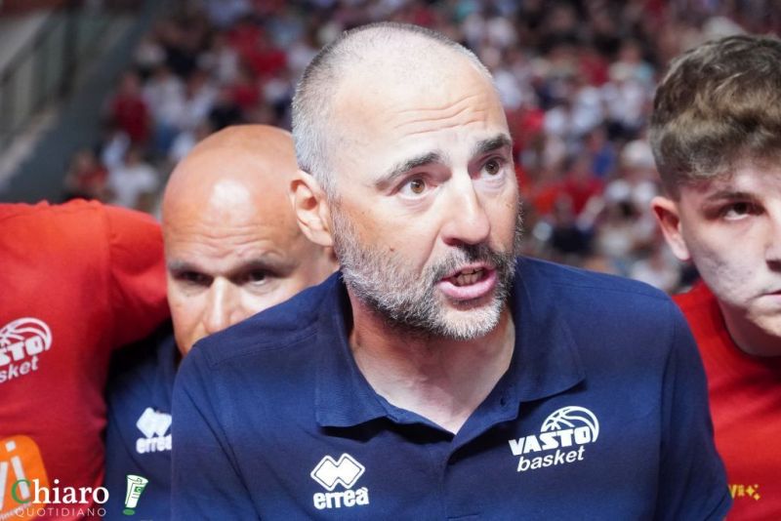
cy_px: 260
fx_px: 2376
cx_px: 390
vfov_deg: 12.5
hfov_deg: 18.7
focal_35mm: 110
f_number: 5
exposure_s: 1/640
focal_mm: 73
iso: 5000
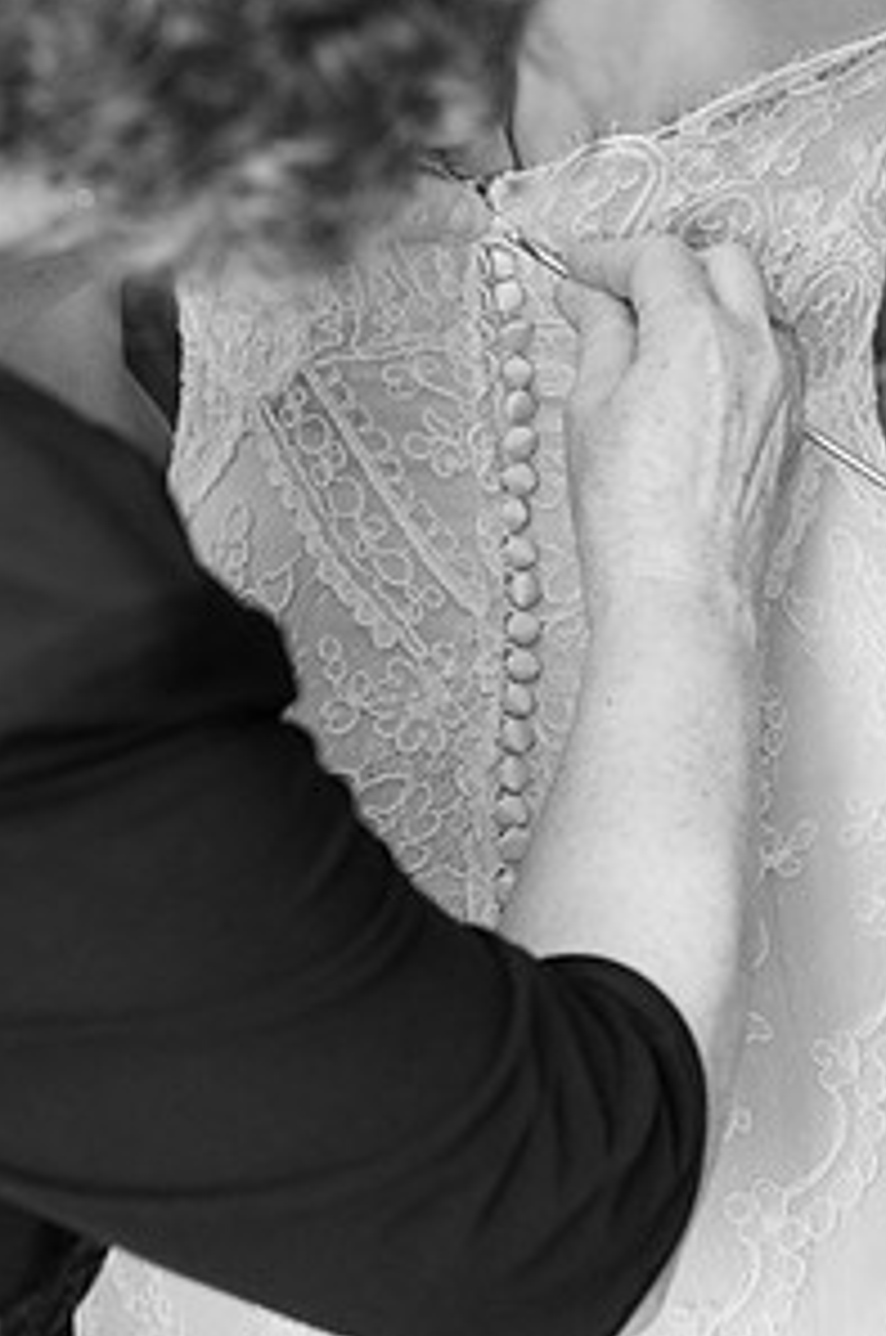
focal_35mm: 106
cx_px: 659
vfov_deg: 19.3
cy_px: 549
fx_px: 3927
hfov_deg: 12.8
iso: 1600
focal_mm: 70
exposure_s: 1/60
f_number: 4.5
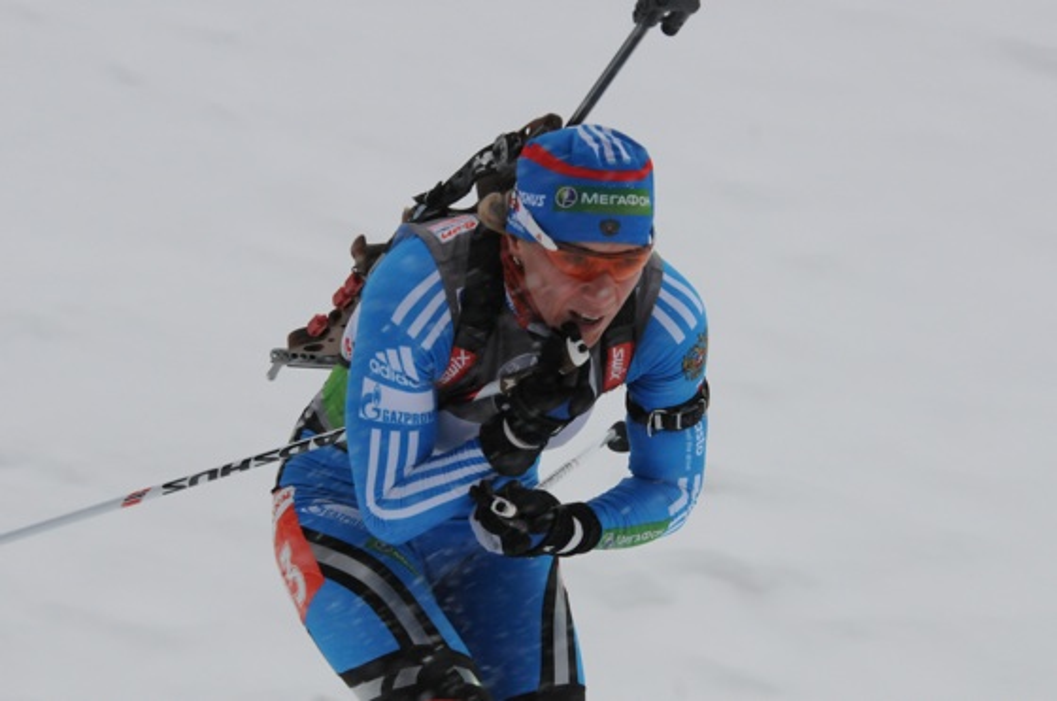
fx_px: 5362
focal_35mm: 183
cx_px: 528
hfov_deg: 11.3
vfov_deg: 7.5
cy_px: 350
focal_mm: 122
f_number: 9
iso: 1600
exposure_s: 1/500
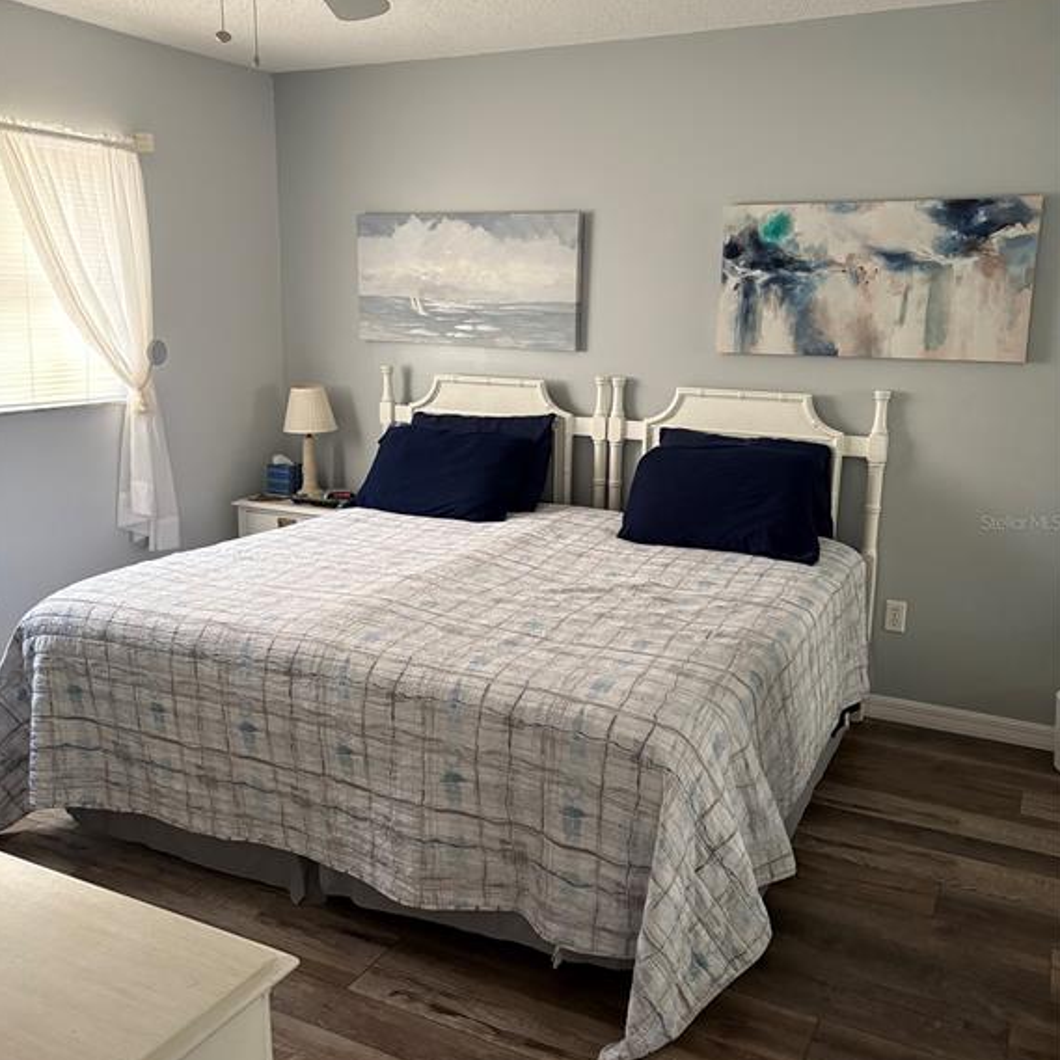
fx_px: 1074
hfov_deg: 52.5
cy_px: 522
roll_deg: +0.2
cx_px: 529
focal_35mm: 31
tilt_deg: -10.2
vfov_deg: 52.5
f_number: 1.6
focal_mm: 5.96
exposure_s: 1/40
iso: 400
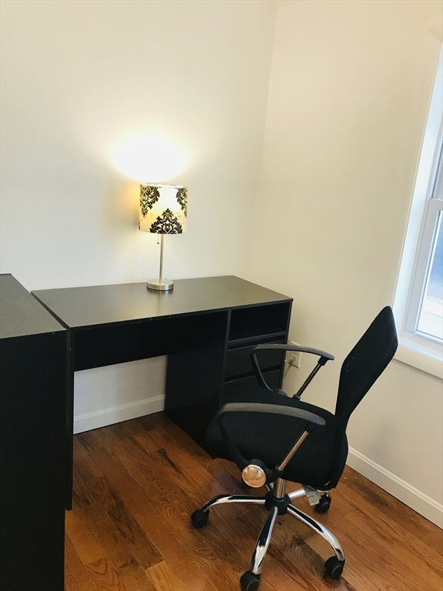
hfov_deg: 49.7
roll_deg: -5.5
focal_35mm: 28
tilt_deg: -13.9
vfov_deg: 63.4
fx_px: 478
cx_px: 222
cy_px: 296
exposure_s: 1/30
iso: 25
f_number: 1.8
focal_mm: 3.99
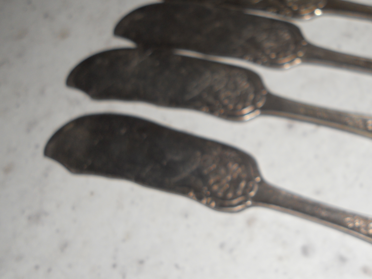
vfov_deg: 29.0
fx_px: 537
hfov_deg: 37.3
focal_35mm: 50
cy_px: 112
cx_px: 276
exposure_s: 1/25
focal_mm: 5.8
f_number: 8.8
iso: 80
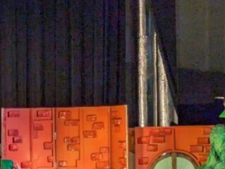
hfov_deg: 12.4
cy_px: 183
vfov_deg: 9.6
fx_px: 1002
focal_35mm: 154
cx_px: -78
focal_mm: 6.81
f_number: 1.85
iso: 433
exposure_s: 1/493
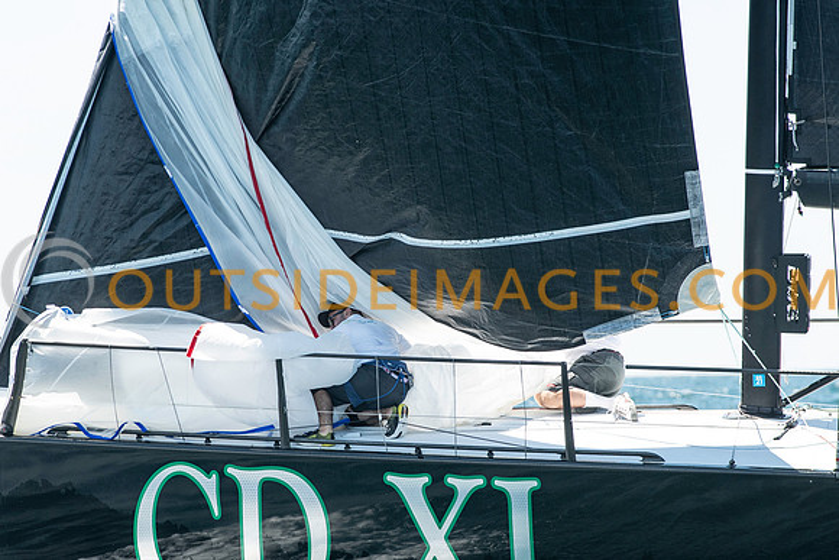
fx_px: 8042
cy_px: 322
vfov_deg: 4.0
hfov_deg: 6.0
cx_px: 357
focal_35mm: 345
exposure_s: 1/800
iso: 320
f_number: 5.6
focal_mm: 200
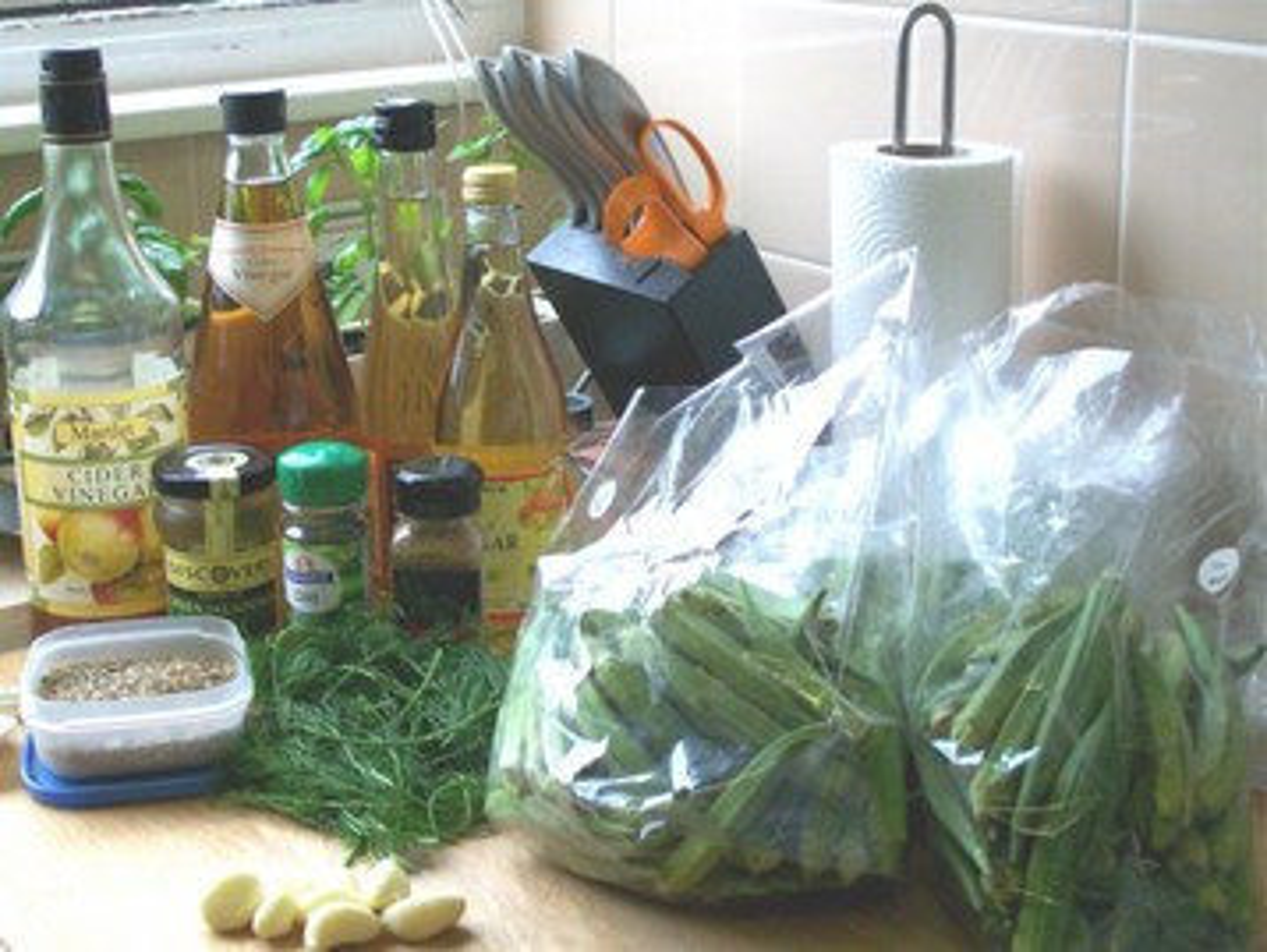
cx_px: 634
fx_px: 2051
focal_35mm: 56
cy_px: 476
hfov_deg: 34.3
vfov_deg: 26.1
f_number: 3.3
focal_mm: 9.4
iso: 82
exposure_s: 1/80
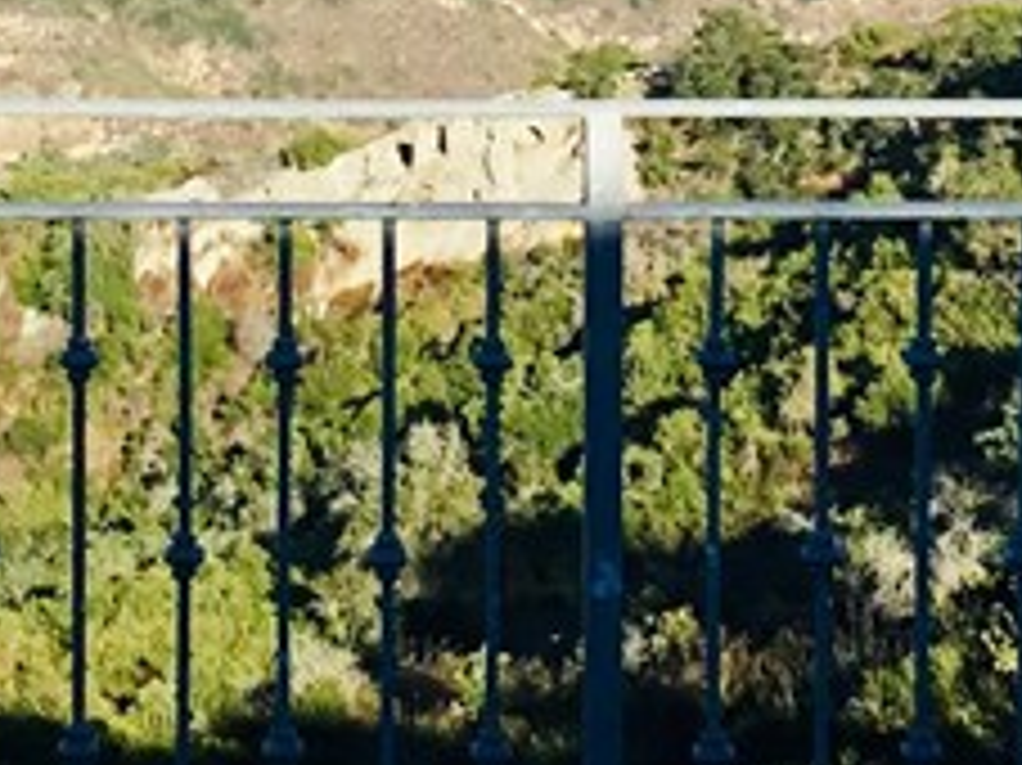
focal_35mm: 140
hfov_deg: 14.0
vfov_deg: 10.3
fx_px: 4131
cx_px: 225
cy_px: -356
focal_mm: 3.3
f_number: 2.4
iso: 25
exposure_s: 1/1359
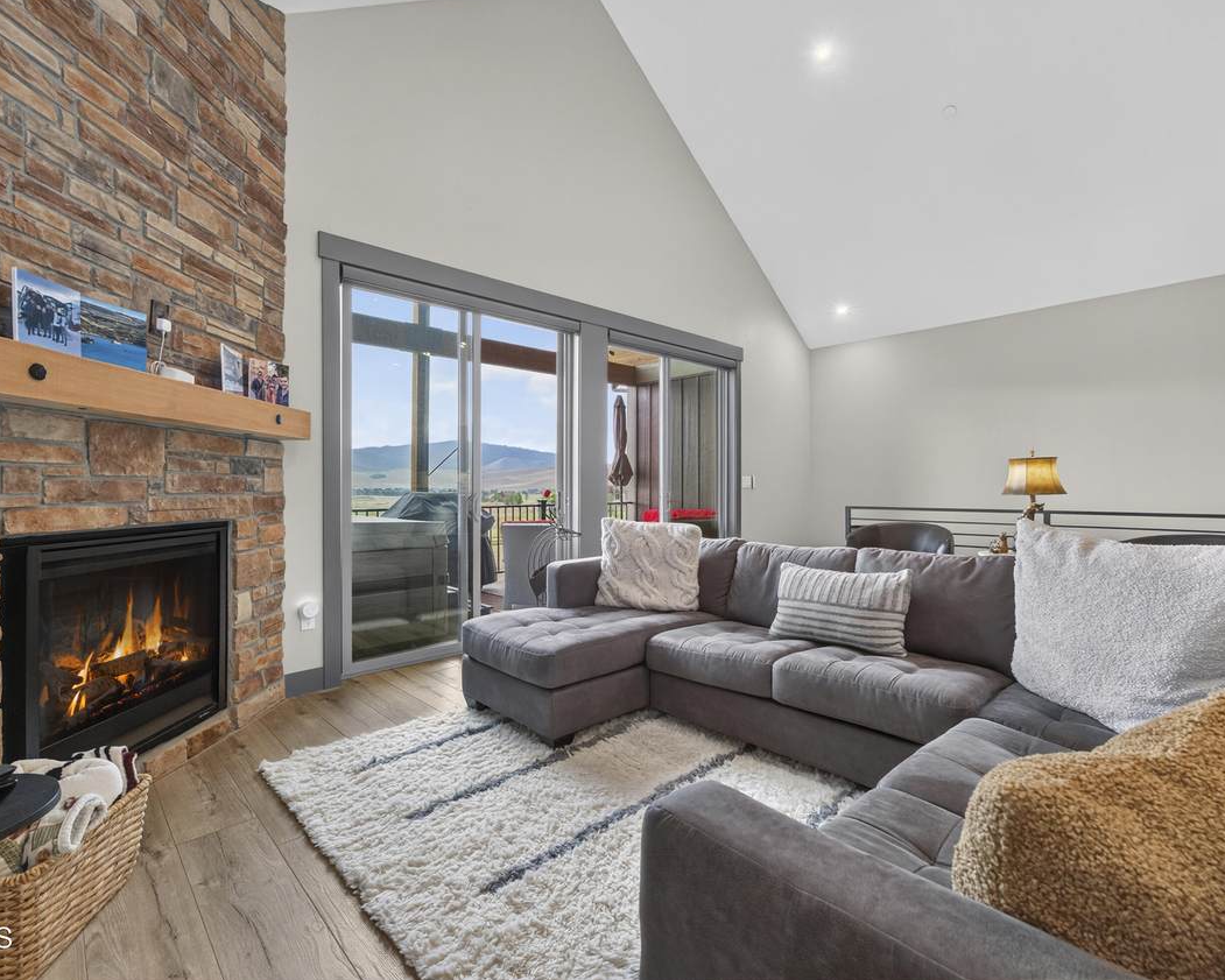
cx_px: 612
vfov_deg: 80.4
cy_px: 487
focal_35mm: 16
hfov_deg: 93.1
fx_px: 580
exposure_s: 1/160
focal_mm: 14
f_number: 7.1
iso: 160
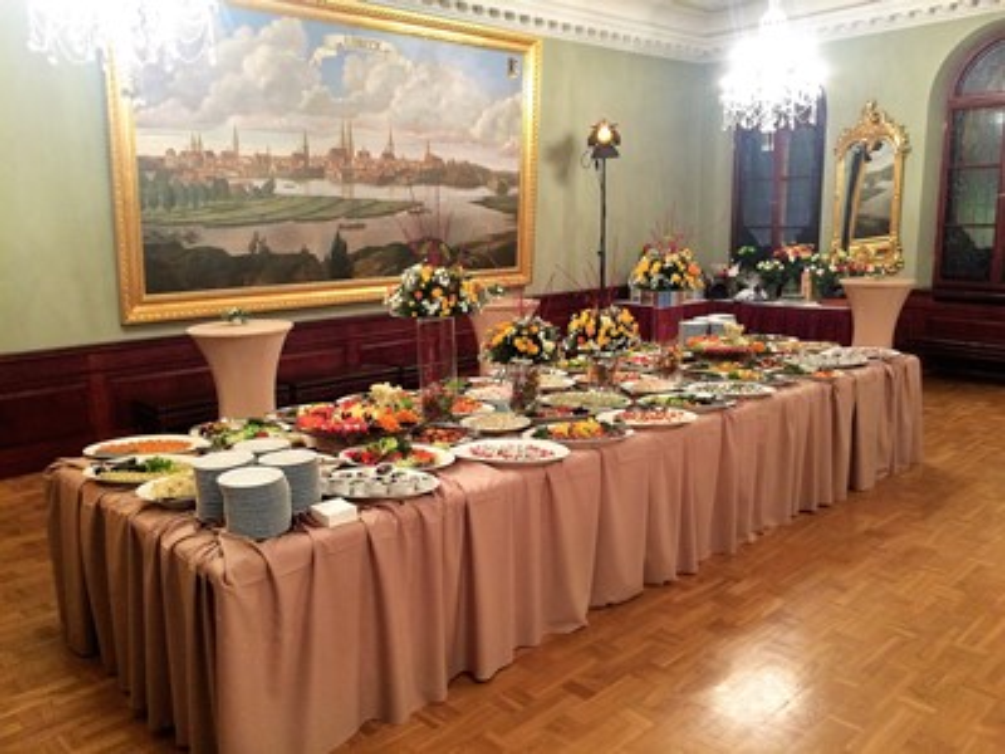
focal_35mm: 29
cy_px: 377
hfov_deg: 61.7
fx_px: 842
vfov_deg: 48.2
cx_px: 502
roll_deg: +2.1
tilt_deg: -10.2
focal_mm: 4.15
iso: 250
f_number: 2.2
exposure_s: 1/33
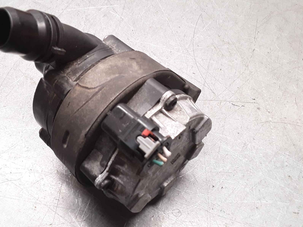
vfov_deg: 39.6
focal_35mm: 36
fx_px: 315
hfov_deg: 50.9
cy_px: 121
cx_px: 116
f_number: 1.9
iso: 80
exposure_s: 1/50
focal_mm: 2.91
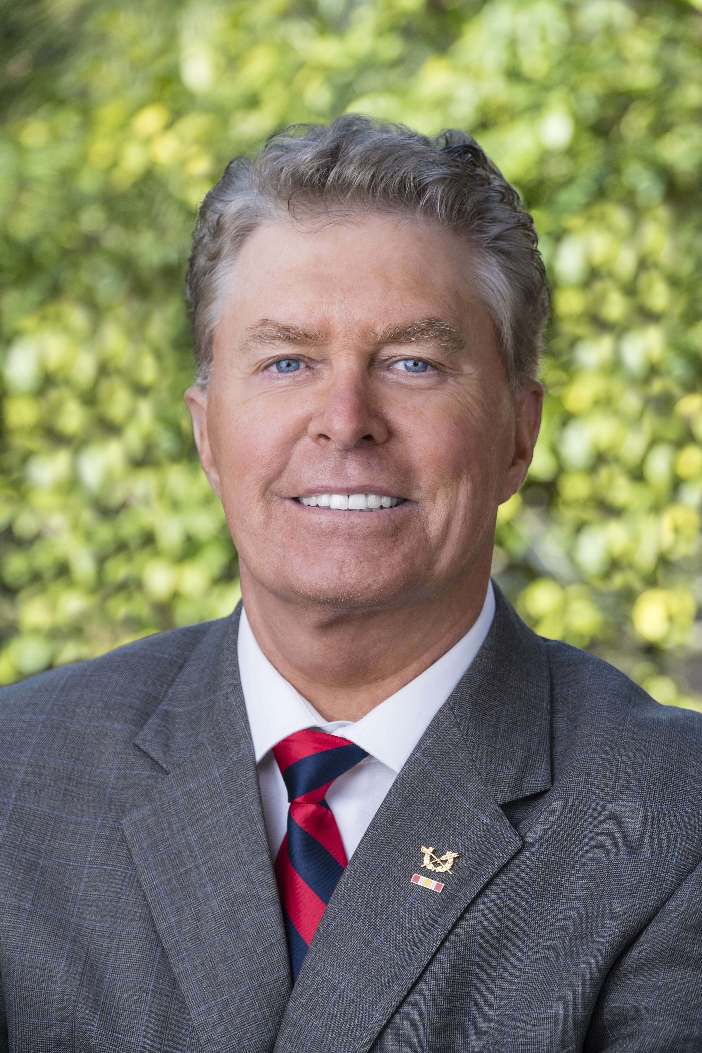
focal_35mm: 99
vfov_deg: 20.6
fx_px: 2896
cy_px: 526
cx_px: 351
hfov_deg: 13.8
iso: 100
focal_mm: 66
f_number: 4
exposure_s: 1/200
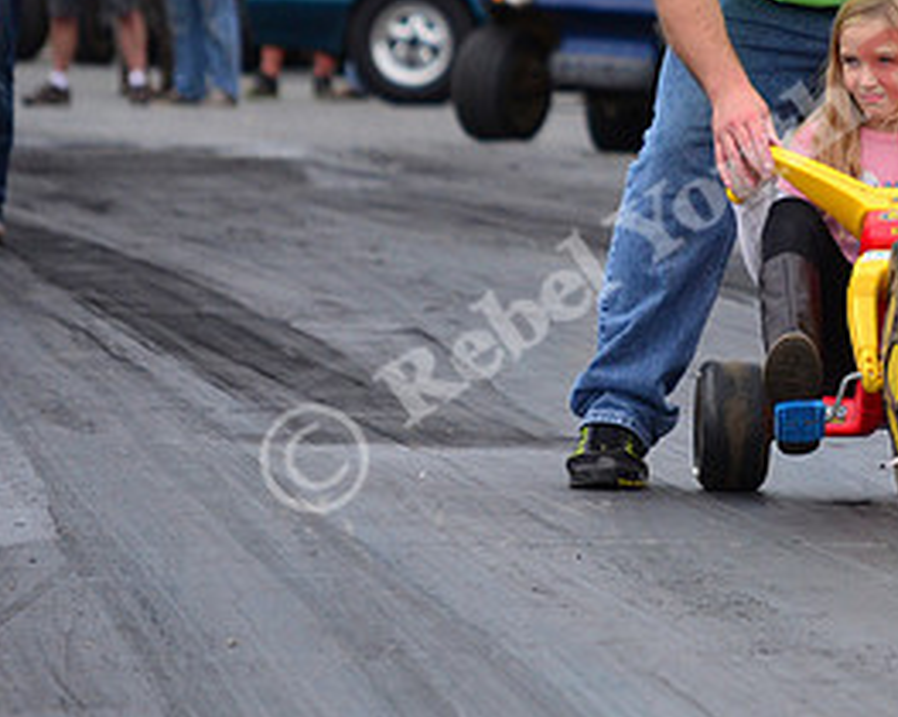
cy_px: 72
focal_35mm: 496
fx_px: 13173
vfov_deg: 3.1
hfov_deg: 3.9
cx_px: 922
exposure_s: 1/2000
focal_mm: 160
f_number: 5.6
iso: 1000
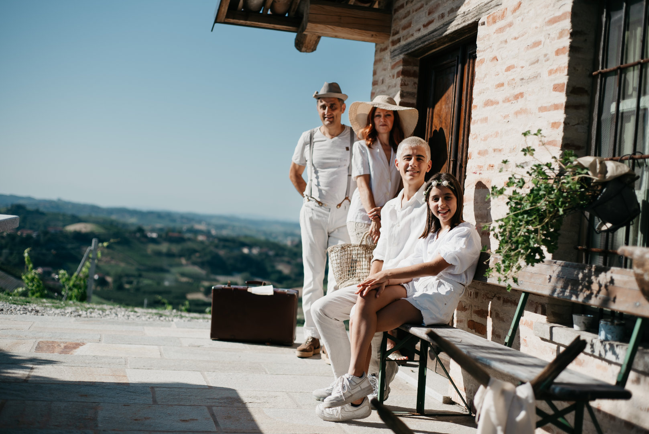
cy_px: 217
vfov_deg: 27.0
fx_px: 902
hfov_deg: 39.6
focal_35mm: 50
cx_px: 324
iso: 100
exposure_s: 1/2500
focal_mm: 50
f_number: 2.8
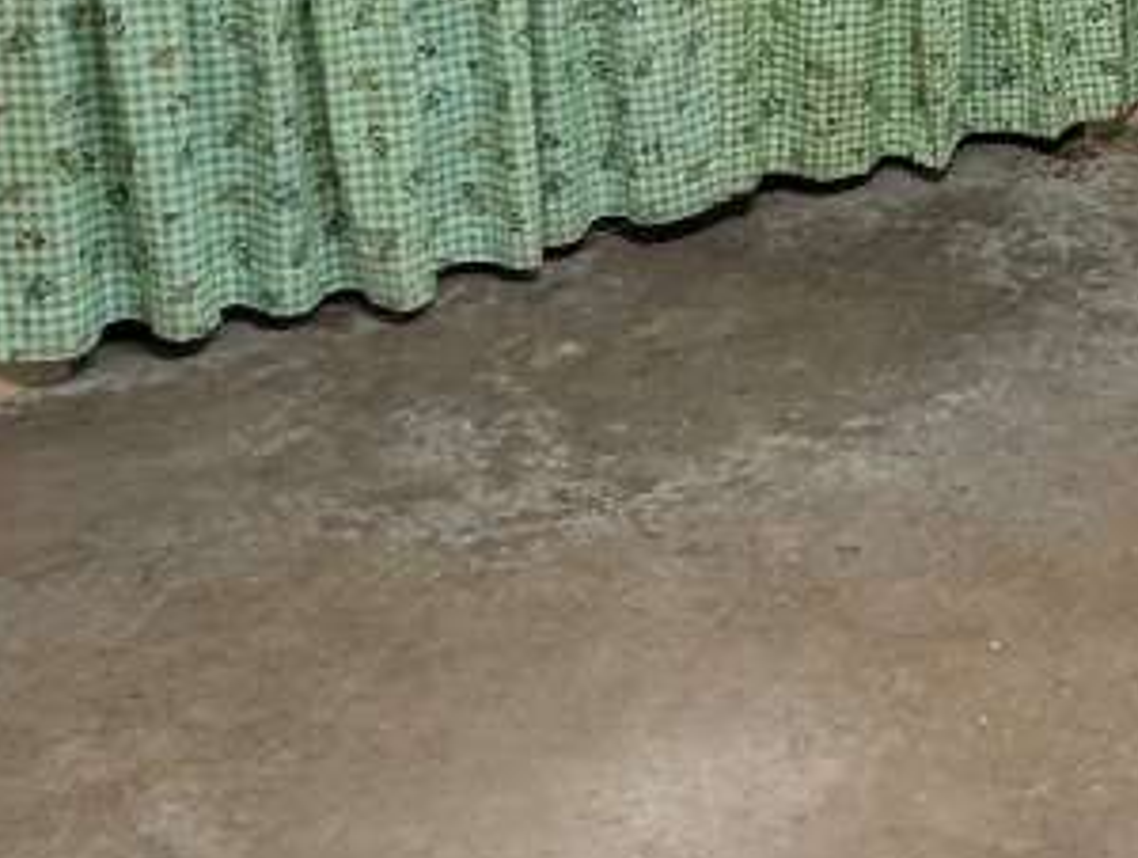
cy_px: -135
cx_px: 1221
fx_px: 1976
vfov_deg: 22.8
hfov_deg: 29.3
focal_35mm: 60
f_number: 1.95
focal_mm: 2.23
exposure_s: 1/50
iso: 219
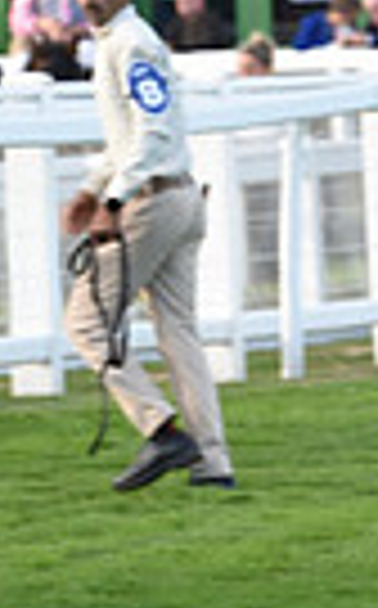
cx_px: 1084
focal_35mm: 700
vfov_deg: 3.0
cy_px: 142
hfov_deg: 1.9
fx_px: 11575
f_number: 6.3
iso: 400
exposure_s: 1/250
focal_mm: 160
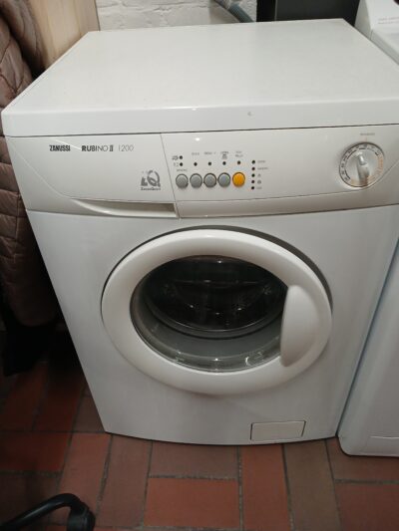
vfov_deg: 65.3
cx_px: 200
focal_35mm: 27
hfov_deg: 51.4
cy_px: 266
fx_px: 415
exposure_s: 1/50
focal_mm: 3.98
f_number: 1.8
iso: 200
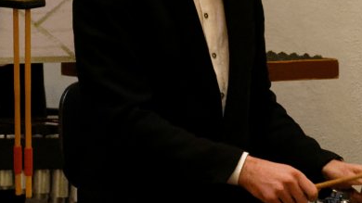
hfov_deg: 5.9
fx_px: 3483
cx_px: 147
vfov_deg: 3.3
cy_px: -26
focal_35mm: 363
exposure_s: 1/160
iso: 11400
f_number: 5.3
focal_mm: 90
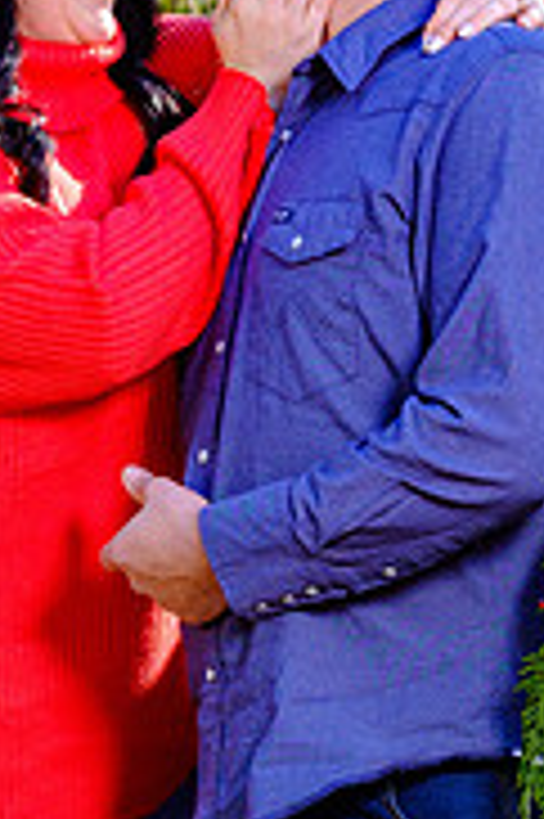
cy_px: 405
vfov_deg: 6.1
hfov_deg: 4.1
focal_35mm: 336
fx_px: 7630
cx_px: 121
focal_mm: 90.6
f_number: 5.6
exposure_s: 1/250
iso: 200
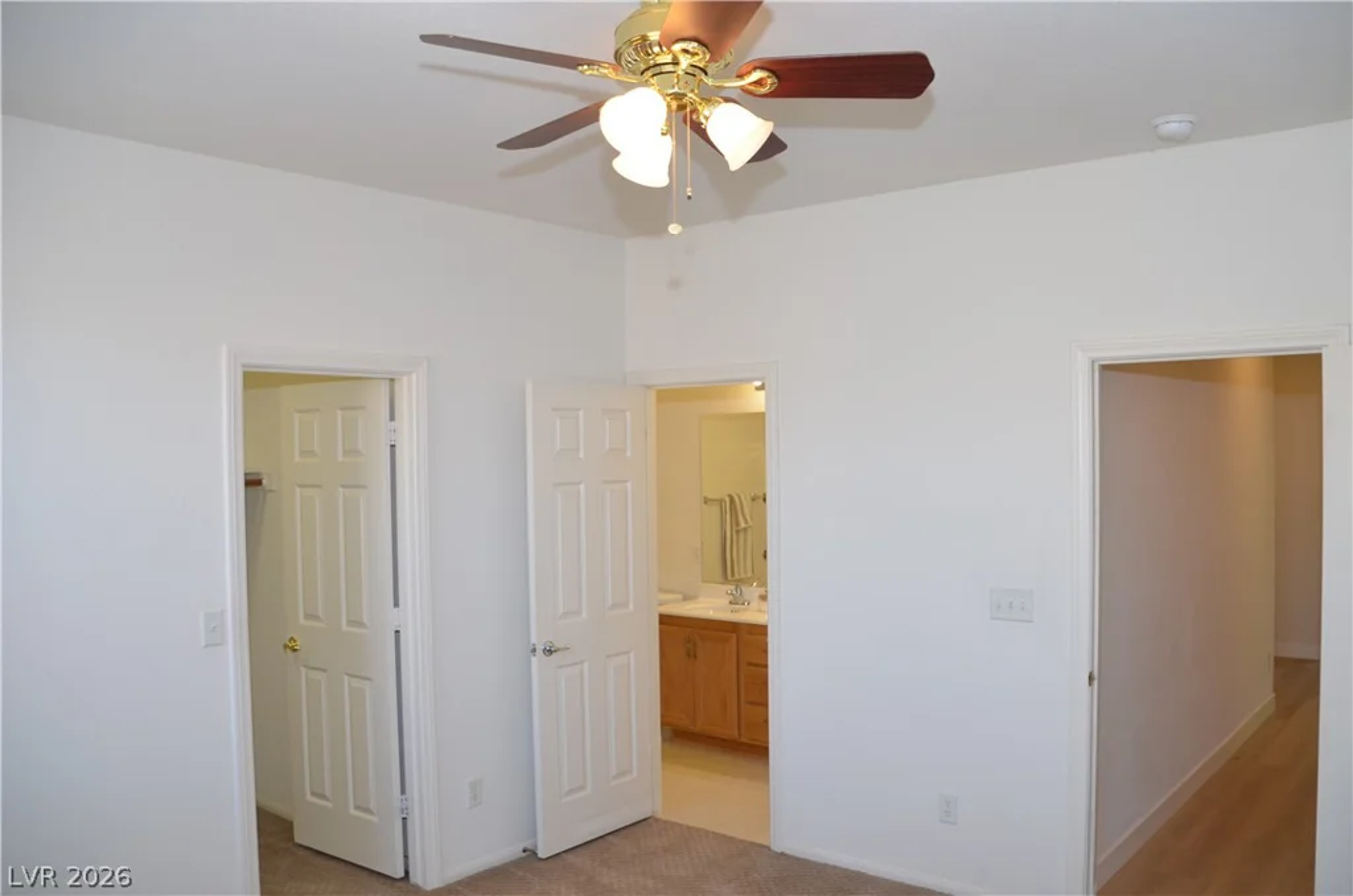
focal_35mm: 30
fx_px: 1125
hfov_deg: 62.0
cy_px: 448
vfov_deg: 43.4
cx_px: 676
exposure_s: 1/60
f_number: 5.6
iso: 220
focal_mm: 20
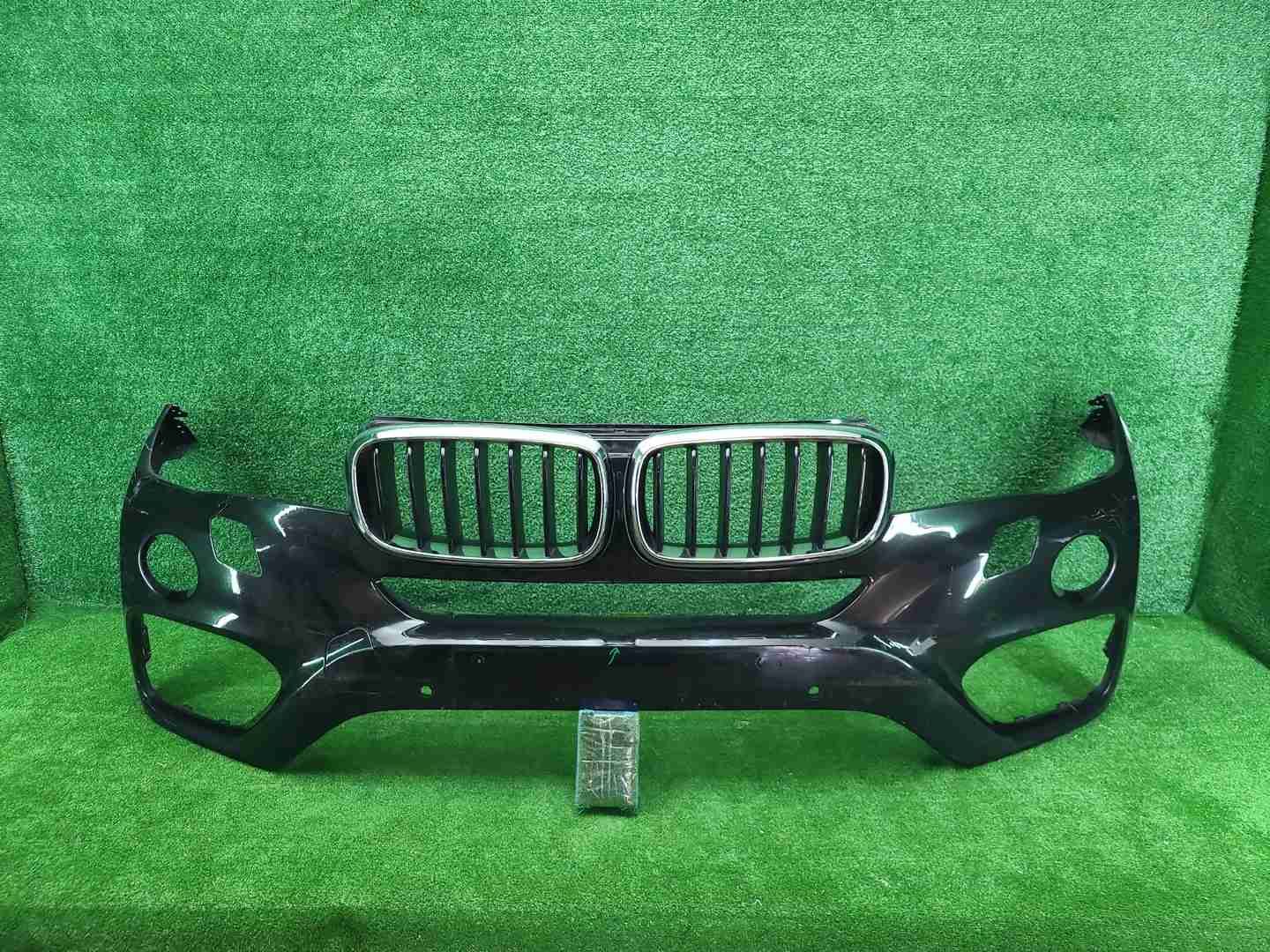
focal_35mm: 26
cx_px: 635
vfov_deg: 53.1
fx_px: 954
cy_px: 476
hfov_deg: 67.3
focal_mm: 5.4
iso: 193
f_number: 1.8
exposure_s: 1/50
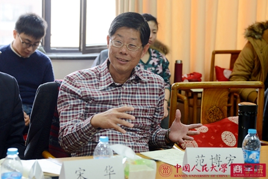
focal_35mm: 92
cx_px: 134
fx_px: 685
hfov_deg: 22.1
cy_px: 90
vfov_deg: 14.9
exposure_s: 1/125
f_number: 5.3
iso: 1600
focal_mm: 92
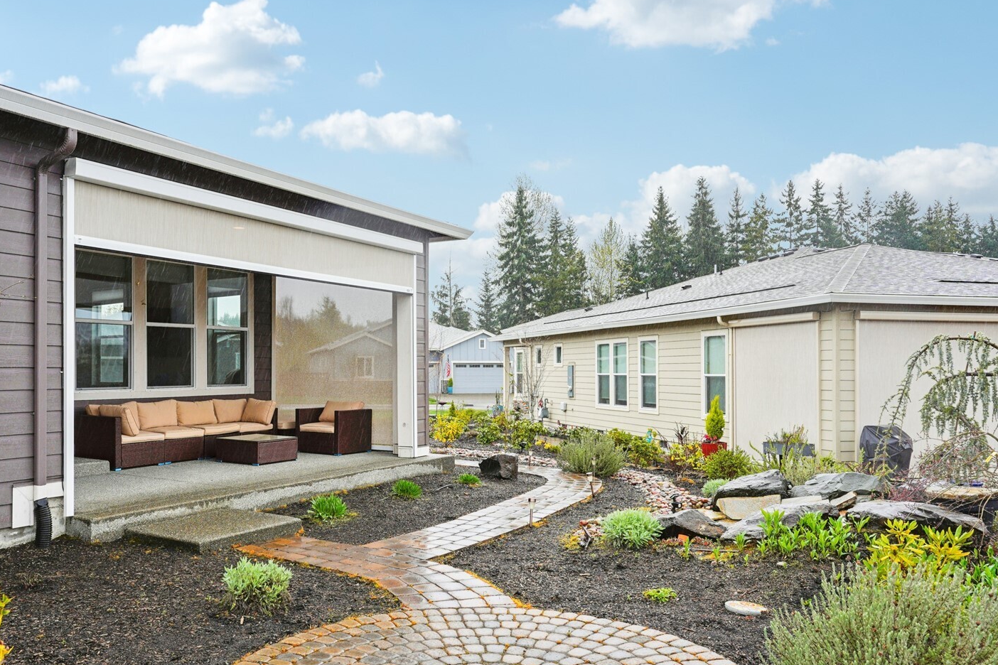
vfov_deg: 44.9
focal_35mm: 29
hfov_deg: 63.5
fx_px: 804
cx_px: 442
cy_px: 368
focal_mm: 24
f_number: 8
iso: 250
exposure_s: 1/125
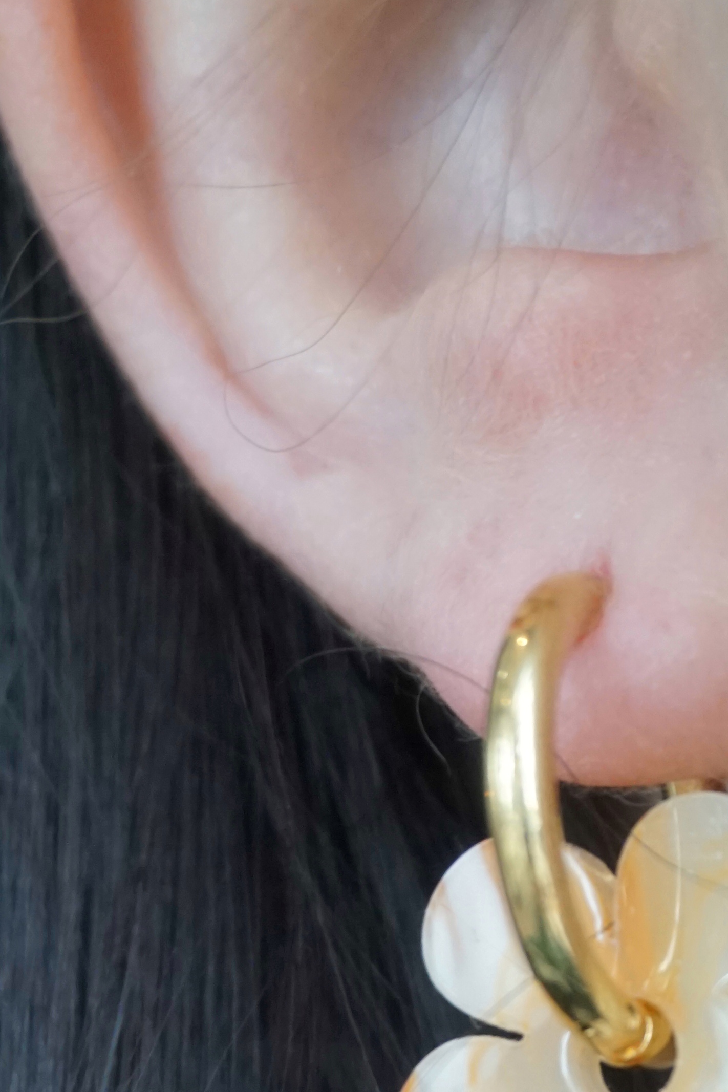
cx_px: 532
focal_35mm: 135
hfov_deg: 10.1
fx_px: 4095
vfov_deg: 14.4
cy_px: 1514
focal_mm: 32
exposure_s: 1/60
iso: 1250
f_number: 5
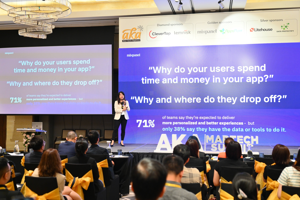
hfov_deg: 46.4
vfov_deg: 31.9
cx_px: 150
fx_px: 350
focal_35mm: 42
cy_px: 100
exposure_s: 1/100
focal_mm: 42
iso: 1250
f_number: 2.8
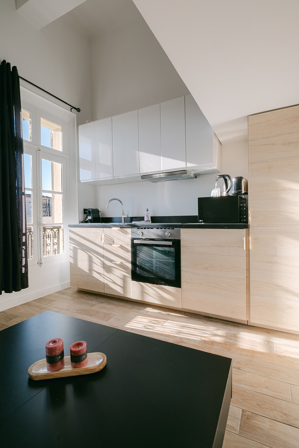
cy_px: 224
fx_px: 212
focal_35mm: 17
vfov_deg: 93.3
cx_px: 150
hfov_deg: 70.5
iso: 100
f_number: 14
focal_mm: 11
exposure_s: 1/60
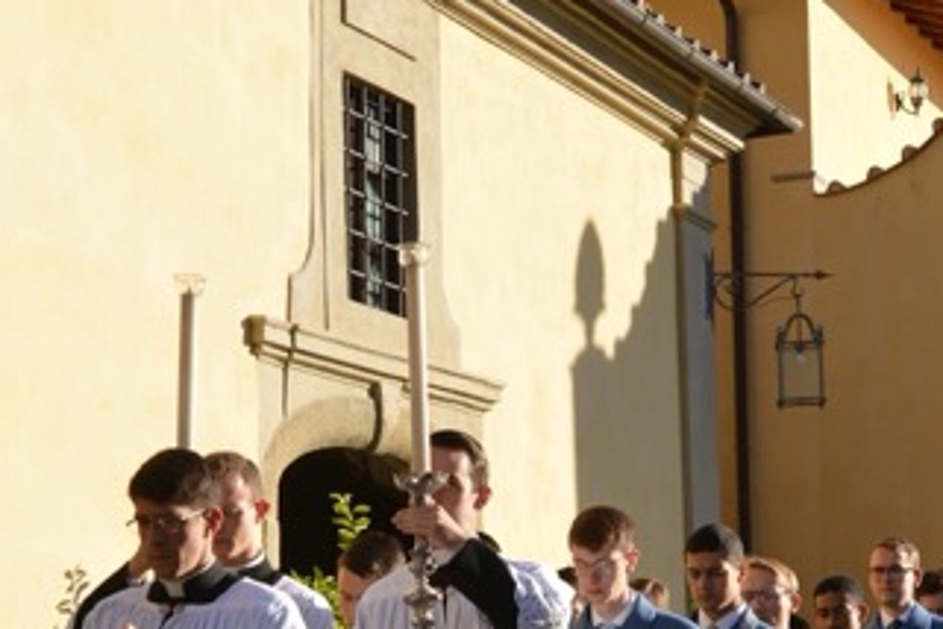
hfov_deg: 18.8
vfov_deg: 12.4
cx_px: 476
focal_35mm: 109
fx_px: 2855
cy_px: 597
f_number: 9
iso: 200
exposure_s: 1/320
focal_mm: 35
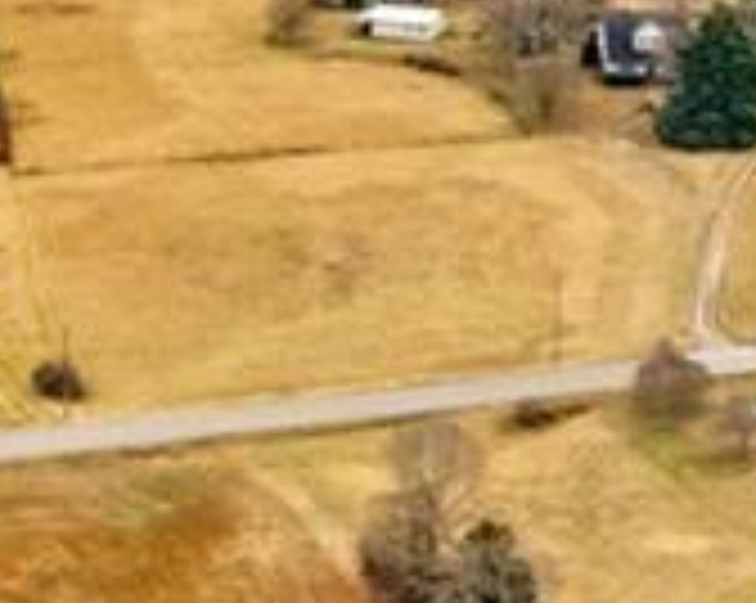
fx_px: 2816
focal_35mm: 126
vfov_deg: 12.1
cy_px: 526
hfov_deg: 15.3
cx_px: 387
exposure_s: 1/400
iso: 160
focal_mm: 8.38
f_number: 2.8
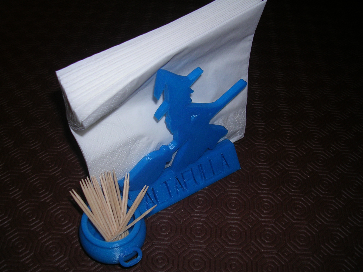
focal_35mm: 38
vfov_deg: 37.7
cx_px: 182
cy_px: 136
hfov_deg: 49.0
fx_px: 398
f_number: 2.8
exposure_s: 1/60.1
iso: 50
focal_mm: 5.8
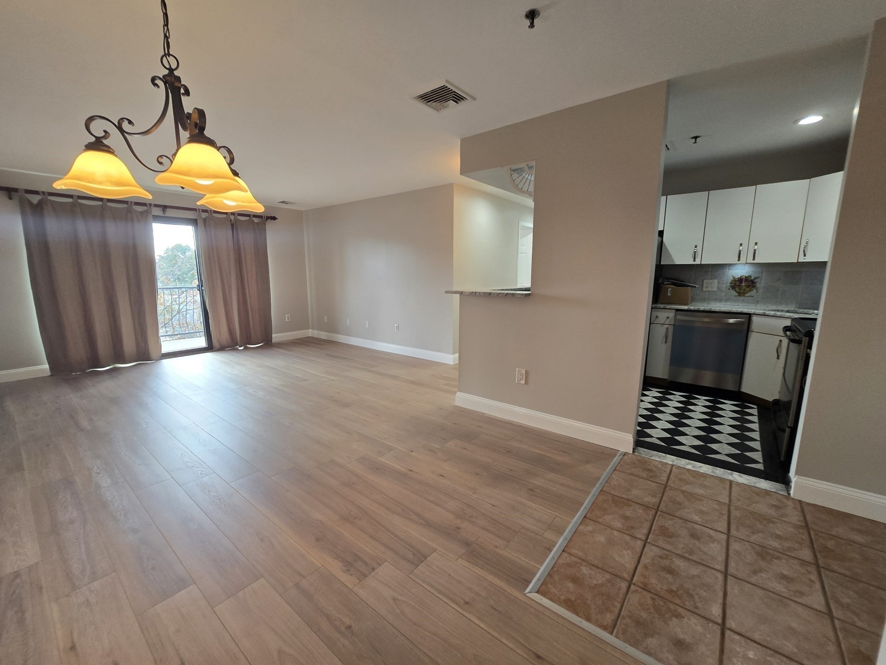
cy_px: 332
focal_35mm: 13
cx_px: 443
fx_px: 333
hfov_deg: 106.2
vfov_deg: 89.9
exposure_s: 1/60
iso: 80
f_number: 2.2
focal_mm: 2.2
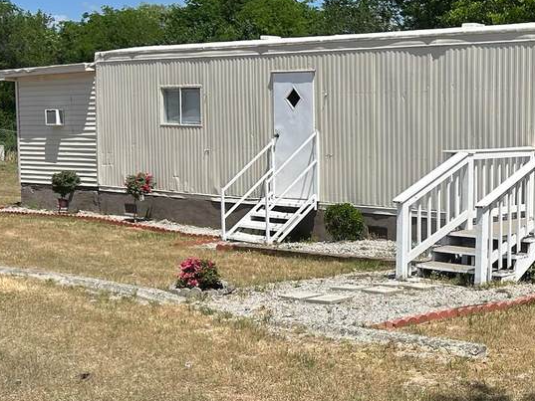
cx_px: 531
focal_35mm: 62
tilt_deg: -5.3
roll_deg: -0.5
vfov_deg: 23.6
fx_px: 958
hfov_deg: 29.2
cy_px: 225
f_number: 1.5
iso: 50
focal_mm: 5.7
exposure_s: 1/5882
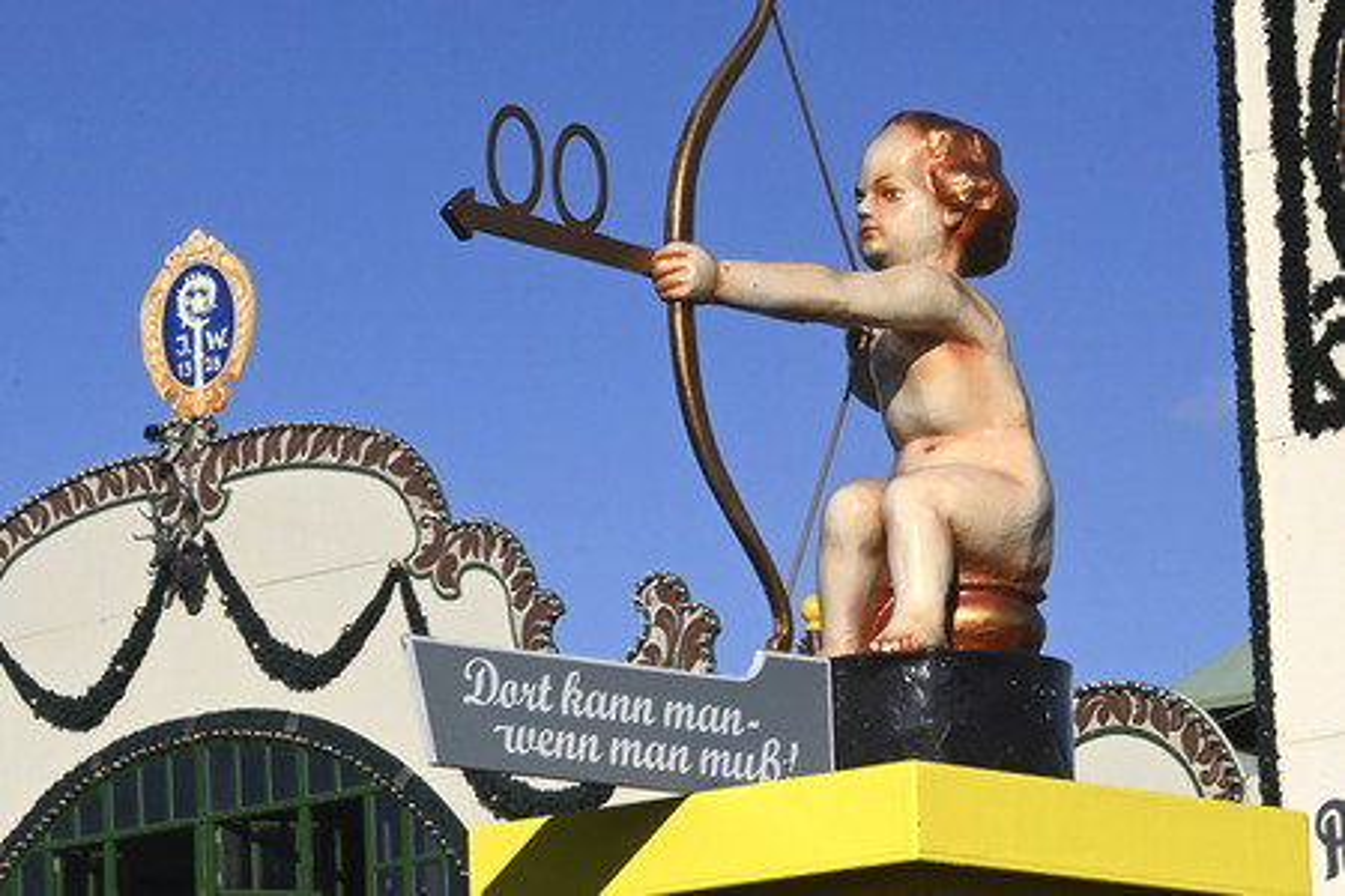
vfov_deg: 8.7
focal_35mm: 157
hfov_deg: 13.1
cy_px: 448
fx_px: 5865
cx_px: 672
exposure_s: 1/5000
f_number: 18
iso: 4000
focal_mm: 105
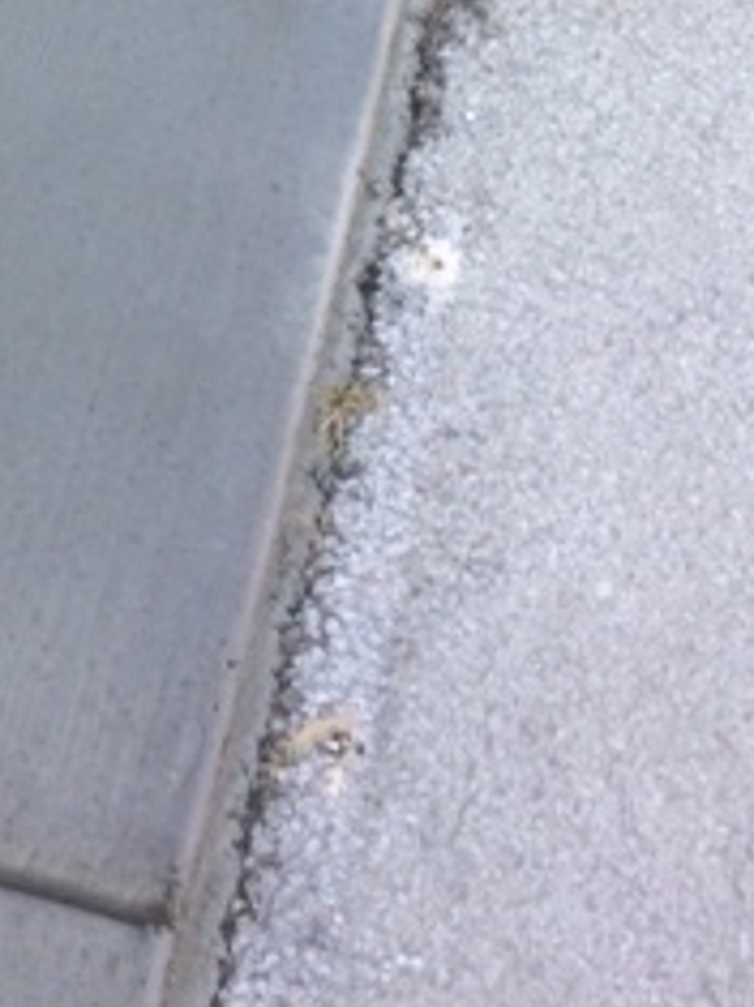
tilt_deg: -33.8
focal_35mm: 79
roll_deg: +5.4
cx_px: -141
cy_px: -274
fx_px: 2296
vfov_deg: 22.3
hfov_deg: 17.8
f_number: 2.2
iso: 50
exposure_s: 1/120
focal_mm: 4.15
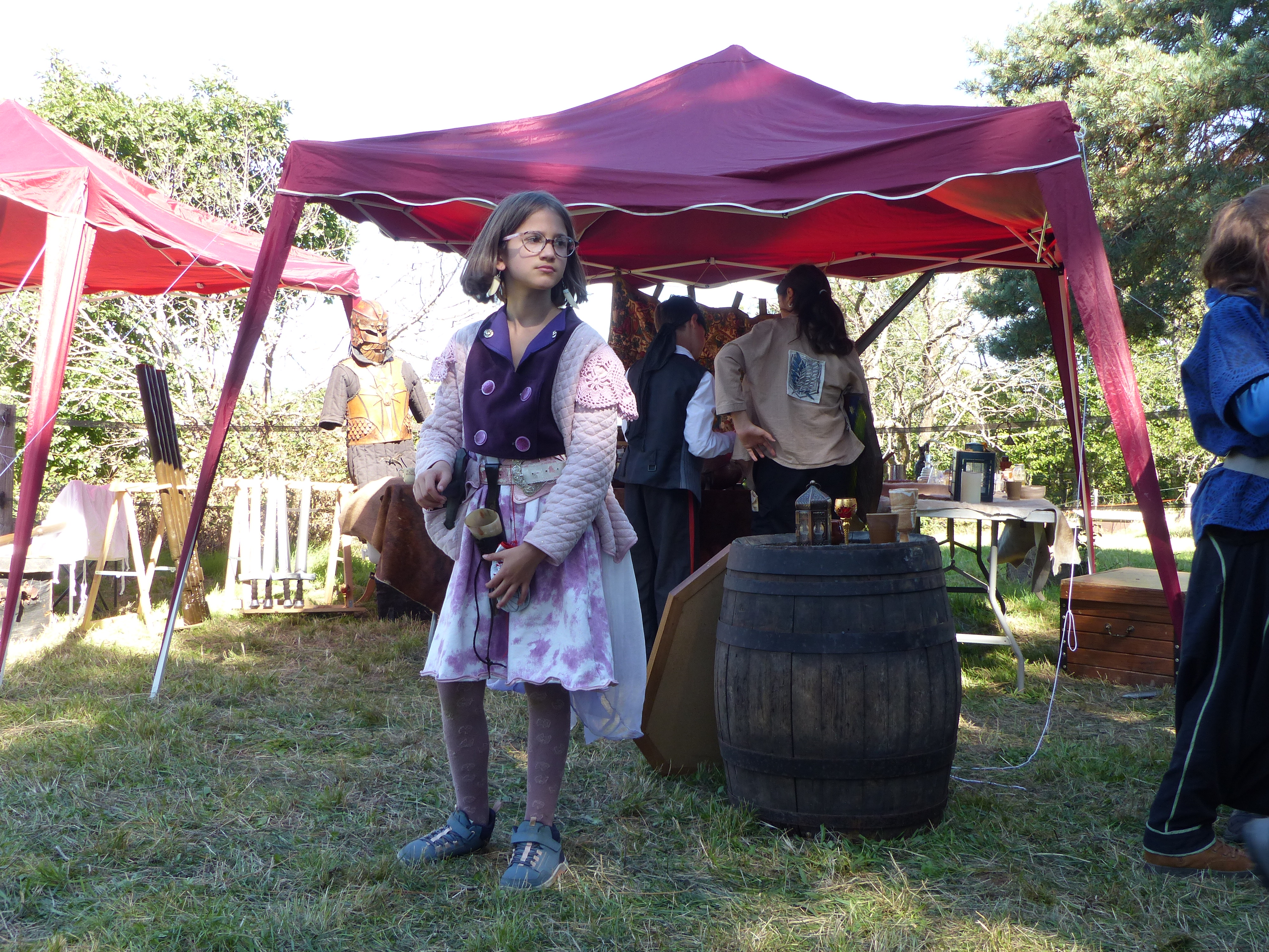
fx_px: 1283
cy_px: 476
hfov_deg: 52.6
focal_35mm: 35
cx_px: 634
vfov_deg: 40.7
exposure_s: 1/125
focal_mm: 6.2
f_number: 4
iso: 100
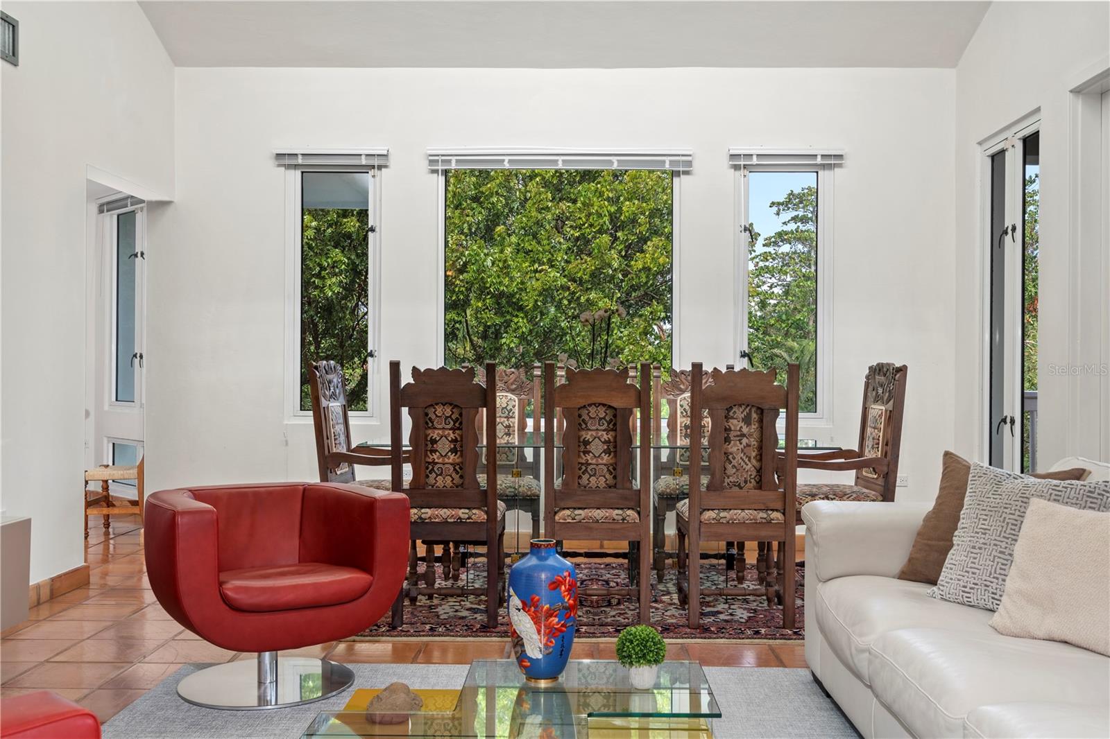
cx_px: 555
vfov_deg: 37.8
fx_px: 1079
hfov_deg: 54.4
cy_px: 370
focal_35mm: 35
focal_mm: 35
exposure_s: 1/8
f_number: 8
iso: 400
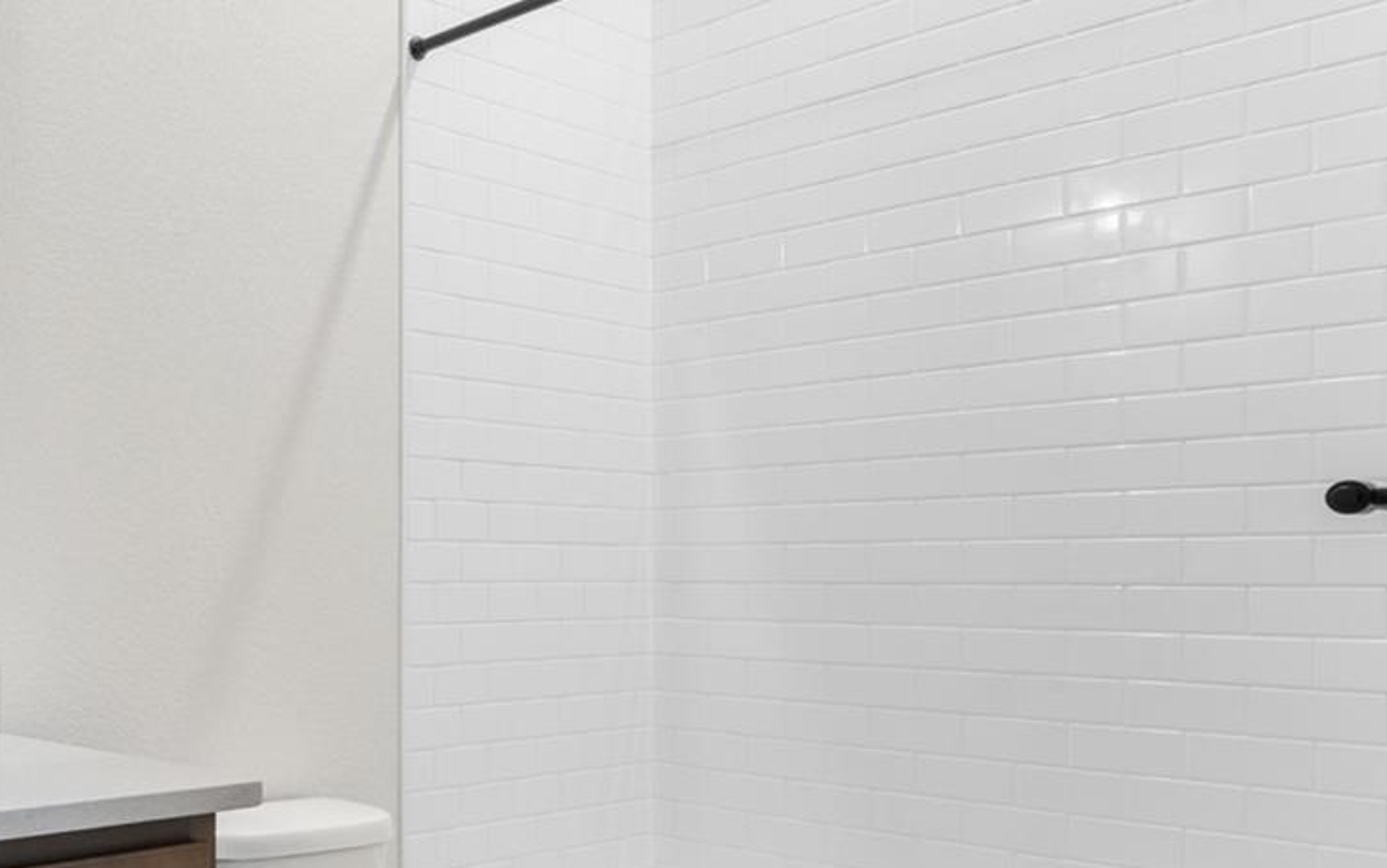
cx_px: 6
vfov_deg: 35.0
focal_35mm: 36
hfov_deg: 45.7
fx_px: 1361
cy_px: 576
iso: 100
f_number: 16
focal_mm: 16
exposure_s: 1.6
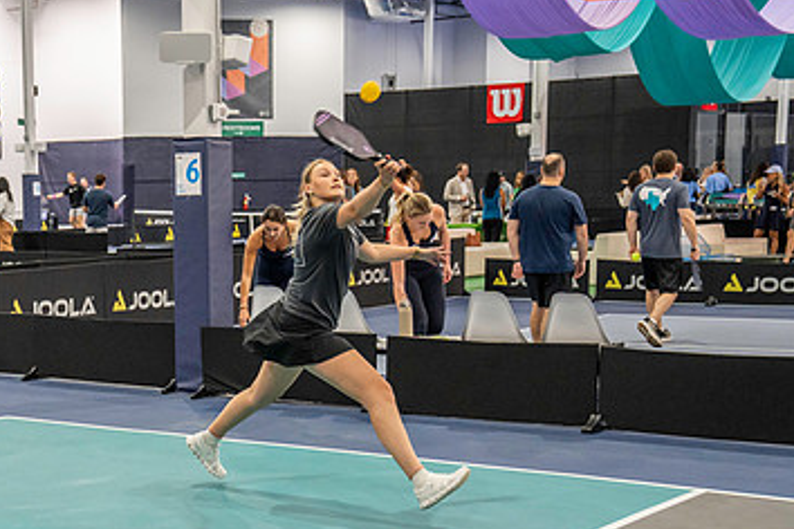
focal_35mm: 72
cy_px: 423
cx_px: 173
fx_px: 1588
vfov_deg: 18.7
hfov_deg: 27.6
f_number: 4
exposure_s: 1/400
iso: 4000
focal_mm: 44
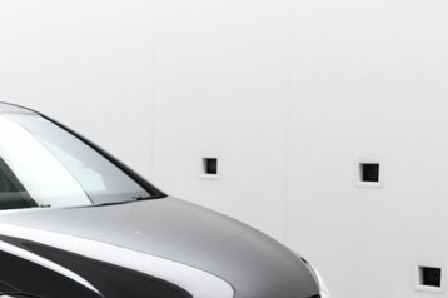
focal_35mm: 85
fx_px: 1057
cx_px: 10
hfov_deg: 23.1
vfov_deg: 16.0
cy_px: 215
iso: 320
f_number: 8
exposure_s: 1/20
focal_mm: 38
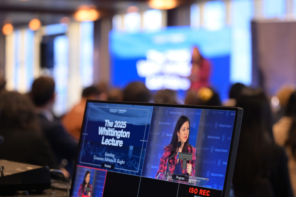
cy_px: 98
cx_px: 148
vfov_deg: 13.0
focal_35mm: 105
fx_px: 863
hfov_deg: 19.5
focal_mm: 70
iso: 1600
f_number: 2.8
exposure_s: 1/200
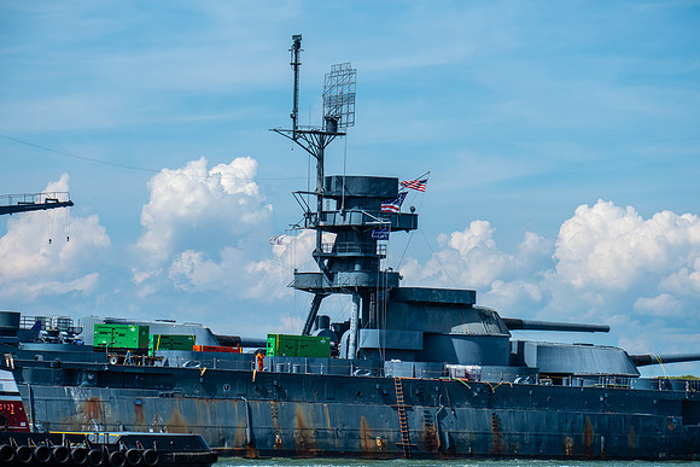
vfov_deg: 8.7
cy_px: 234
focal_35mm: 157
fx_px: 3053
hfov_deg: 13.1
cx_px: 350
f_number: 5.6
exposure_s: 1/1100
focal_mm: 104.9
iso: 200
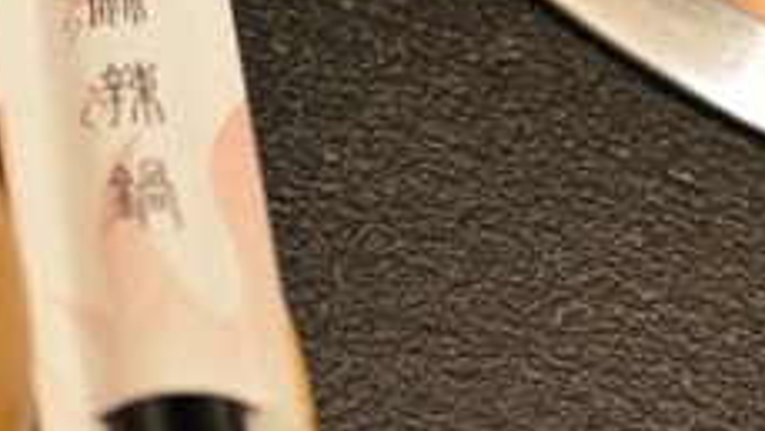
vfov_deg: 7.9
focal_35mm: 153
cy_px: 182
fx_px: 3114
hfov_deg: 13.8
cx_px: 0
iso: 2000
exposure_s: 1/500
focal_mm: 35
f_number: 2.8
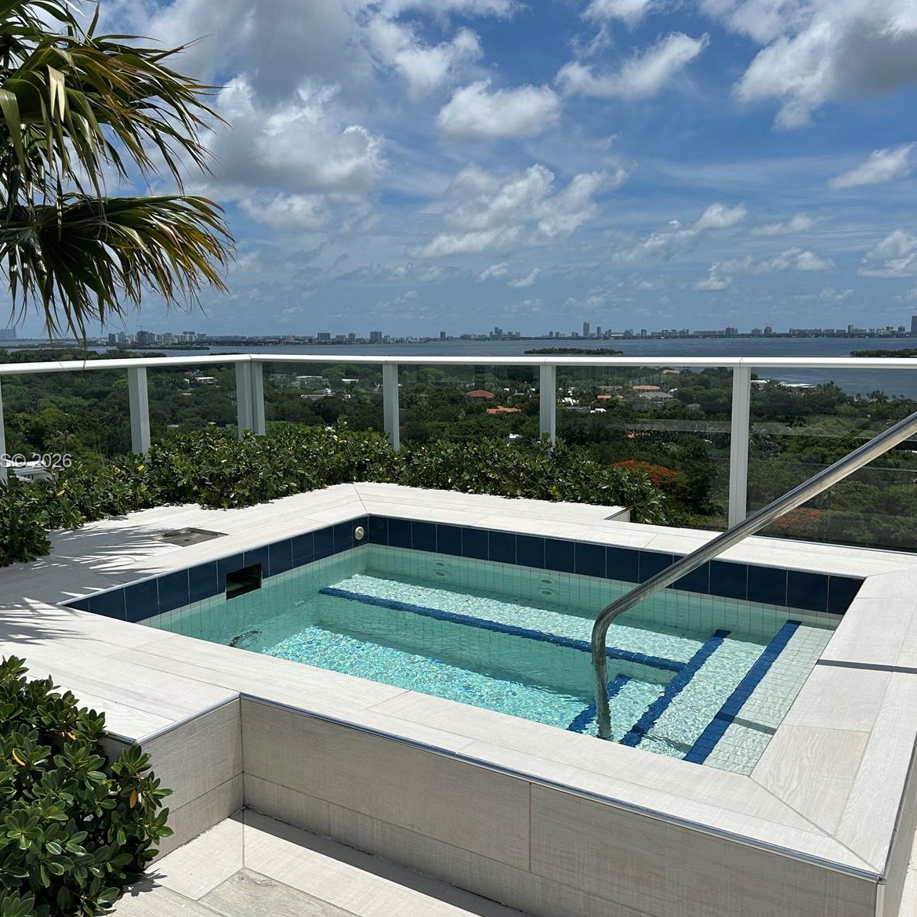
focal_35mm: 29
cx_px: 455
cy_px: 462
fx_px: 869
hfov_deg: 55.6
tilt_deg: -7.6
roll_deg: +0.6
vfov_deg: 55.6
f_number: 1.78
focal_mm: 6.86
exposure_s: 1/13699
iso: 80
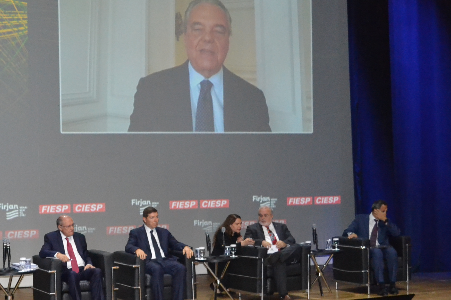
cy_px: 202
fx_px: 839
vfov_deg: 20.2
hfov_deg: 29.4
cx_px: 95
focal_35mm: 67
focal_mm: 24
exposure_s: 1/60
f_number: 4
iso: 3200
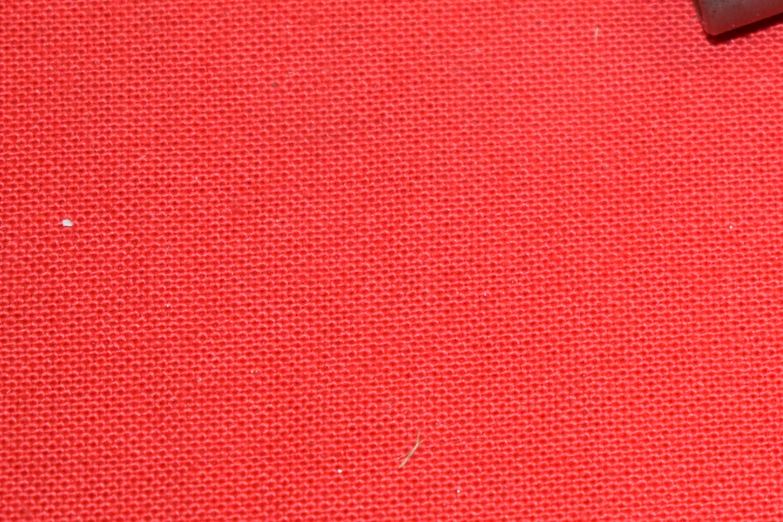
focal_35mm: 225
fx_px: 4902
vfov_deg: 6.1
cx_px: 1068
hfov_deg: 9.0
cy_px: -155
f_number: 5.6
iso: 800
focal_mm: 55
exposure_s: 1/100
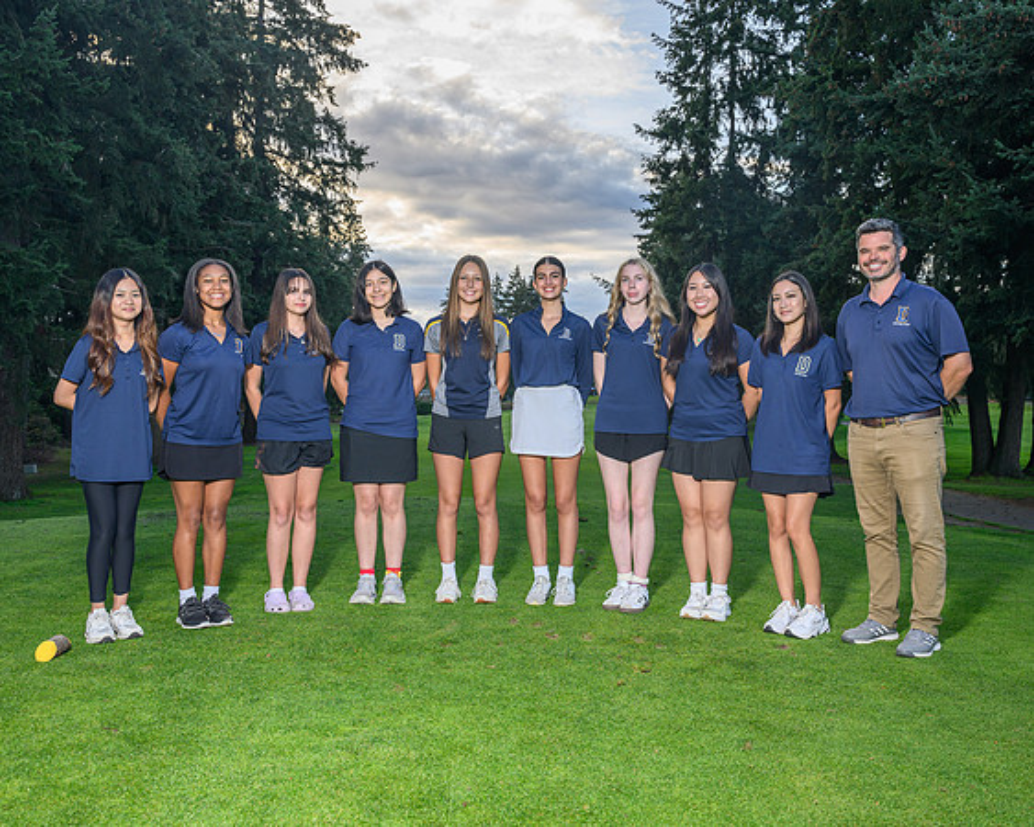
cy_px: 391
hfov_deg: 53.6
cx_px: 534
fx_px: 1022
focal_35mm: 33
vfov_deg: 44.0
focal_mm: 28
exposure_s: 1/125
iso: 200
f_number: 5.6
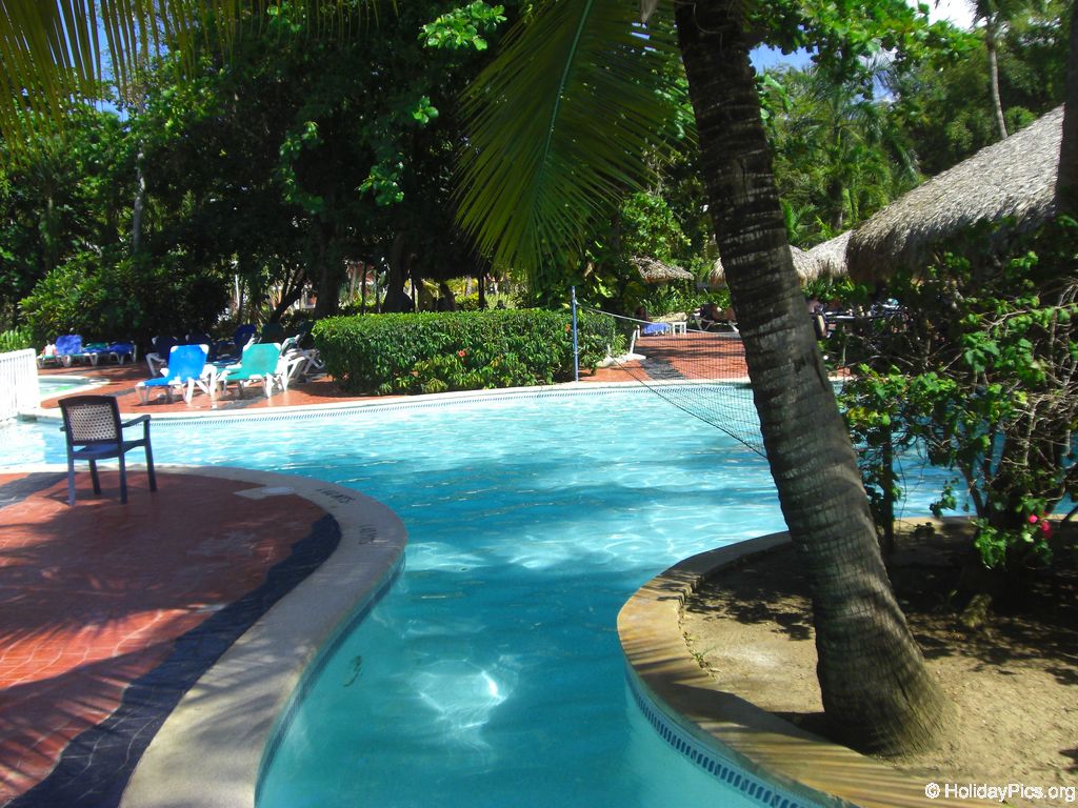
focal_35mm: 38
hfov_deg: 49.0
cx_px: 539
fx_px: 1183
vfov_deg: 37.7
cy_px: 404
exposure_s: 1/160
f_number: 8
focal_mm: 6.2
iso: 100
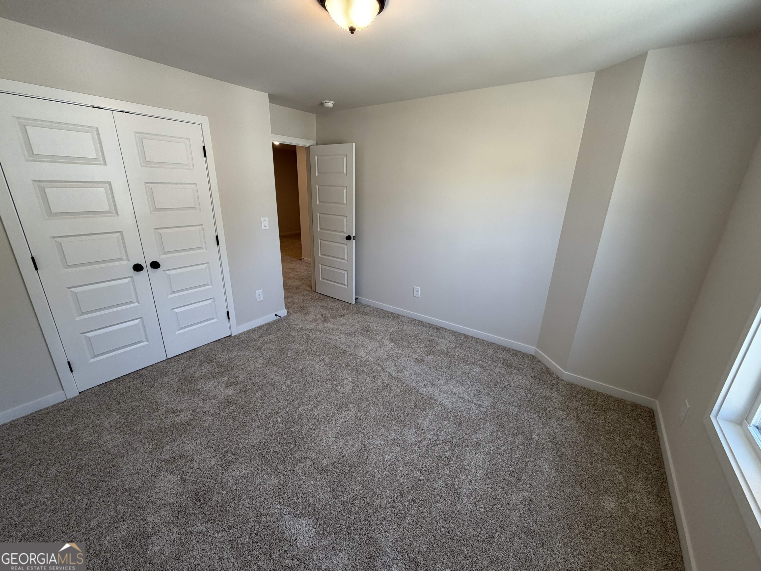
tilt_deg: -18.6
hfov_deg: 102.1
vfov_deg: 85.7
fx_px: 308
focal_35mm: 14
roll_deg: -1.3
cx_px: 380
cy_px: 286
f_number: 2.2
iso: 160
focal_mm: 2.22
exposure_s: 1/120
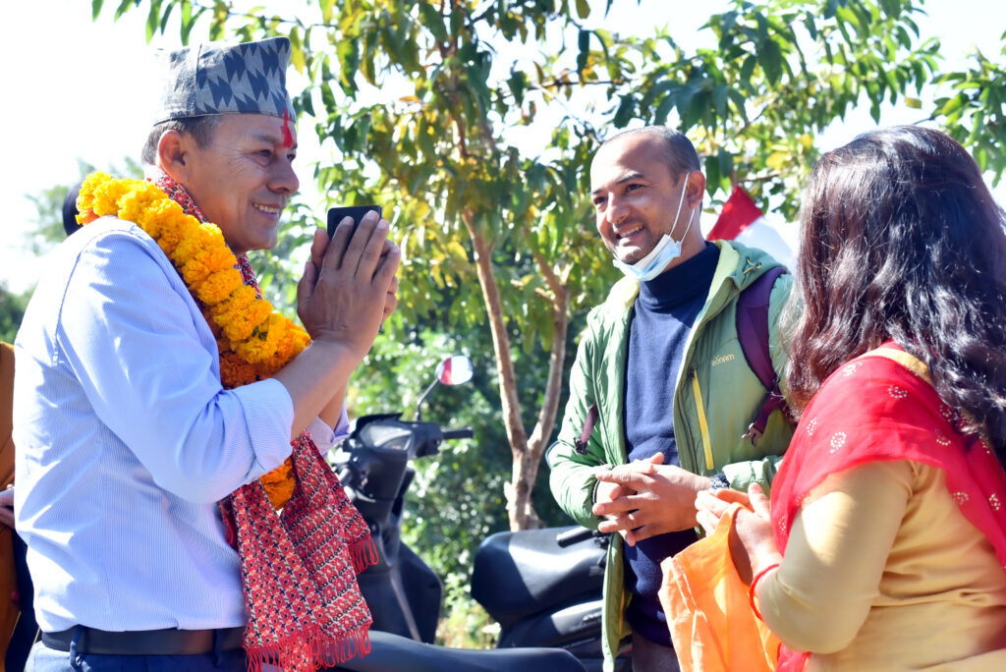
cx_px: 503
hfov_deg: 39.6
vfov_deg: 27.0
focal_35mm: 50
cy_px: 336
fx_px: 1398
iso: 400
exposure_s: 1/500
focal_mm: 50
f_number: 5.6
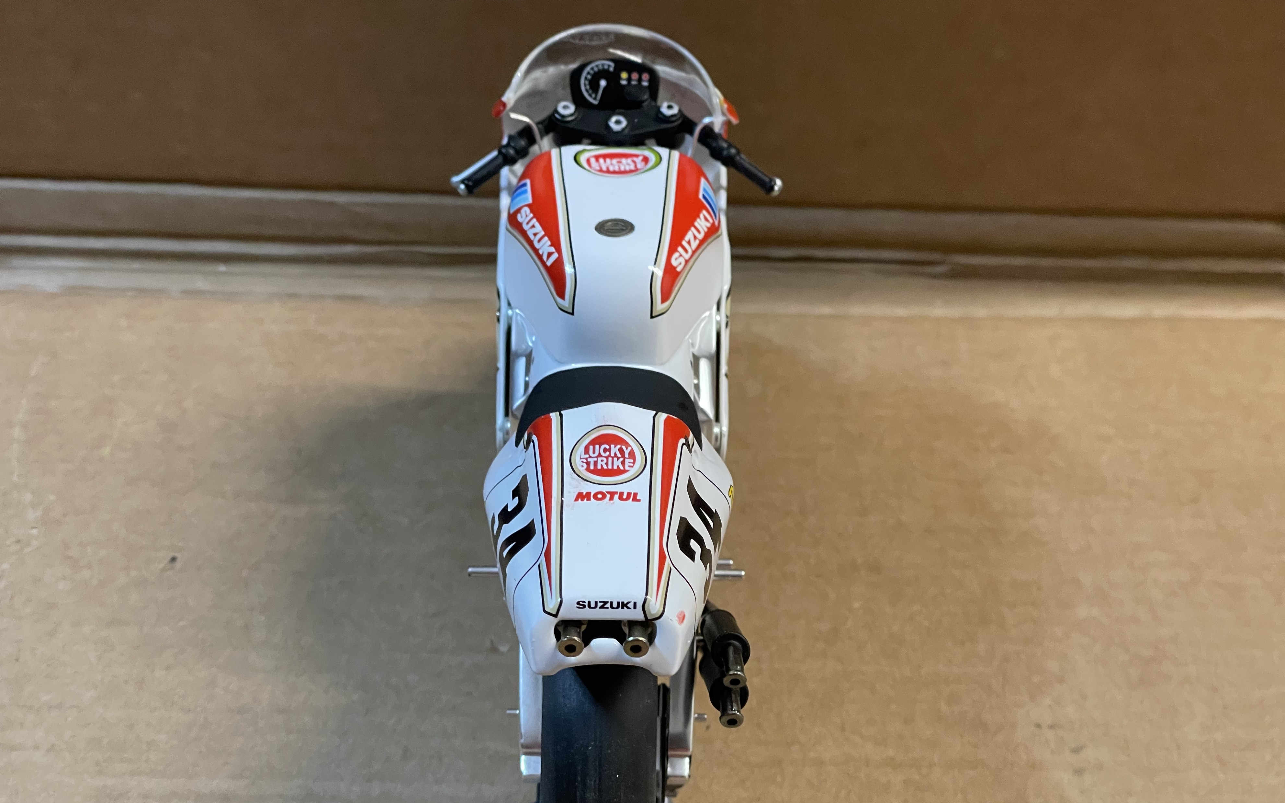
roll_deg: -1.3
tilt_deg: -41.2
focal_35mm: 56
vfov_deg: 23.1
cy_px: 462
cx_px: 643
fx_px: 1961
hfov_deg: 36.3
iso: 400
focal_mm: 6
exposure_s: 1/50
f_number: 2
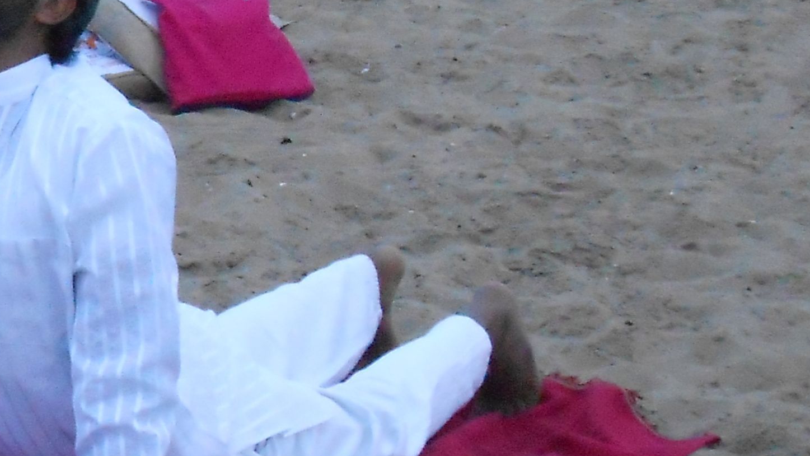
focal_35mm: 170
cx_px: -322
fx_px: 3651
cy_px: 15
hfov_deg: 12.2
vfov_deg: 7.1
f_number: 4.8
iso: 800
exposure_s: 1/30
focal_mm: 8.8
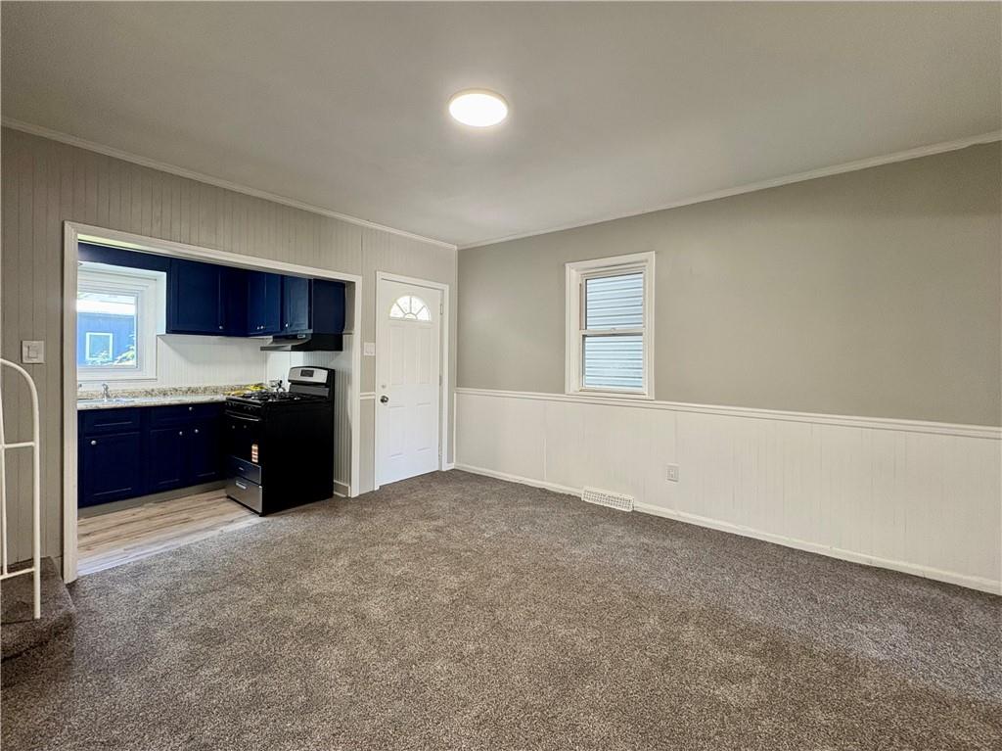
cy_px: 376
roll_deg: +0.0
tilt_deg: -1.7
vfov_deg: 85.6
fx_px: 405
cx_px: 501
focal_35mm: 14
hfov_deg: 102.1
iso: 200
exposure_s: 1/60
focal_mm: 2.22
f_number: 2.2
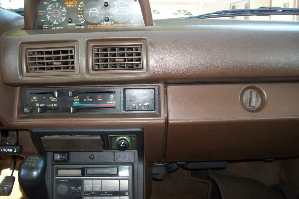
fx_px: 282
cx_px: 147
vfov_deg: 38.9
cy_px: 102
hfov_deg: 55.8
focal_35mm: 34
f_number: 2.9
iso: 160
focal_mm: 5.7
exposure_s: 1/60
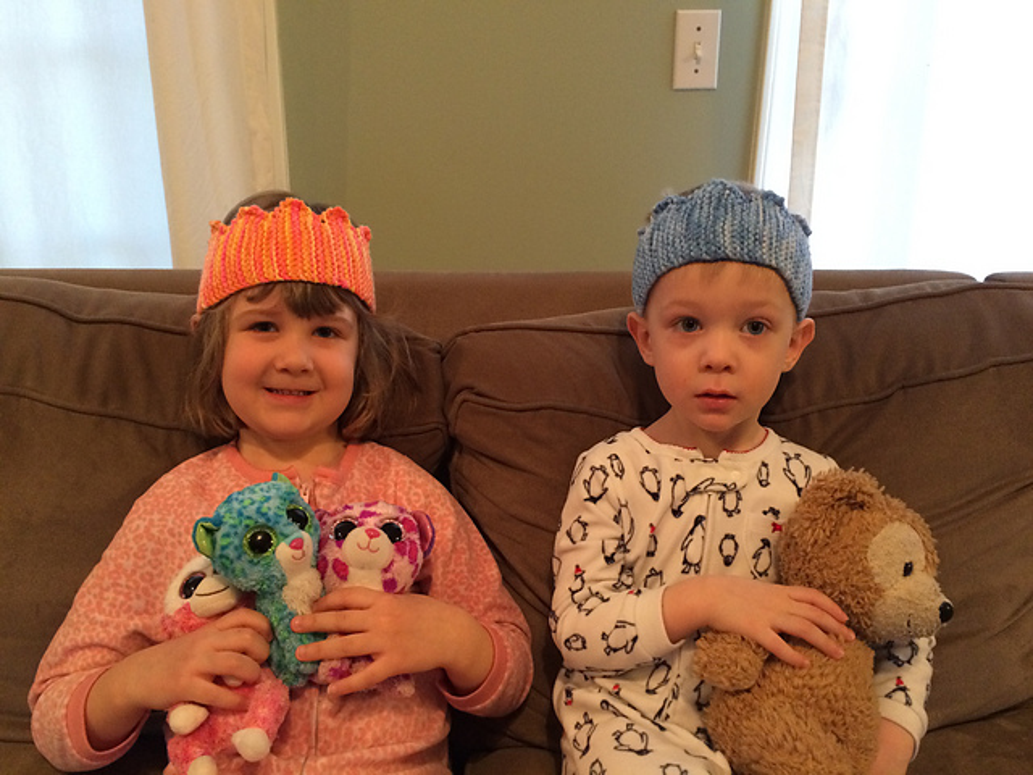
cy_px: 388
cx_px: 516
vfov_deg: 48.2
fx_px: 865
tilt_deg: -18.8
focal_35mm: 29
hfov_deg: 61.7
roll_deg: -0.3
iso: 320
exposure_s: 1/30
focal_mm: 4.15
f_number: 2.2
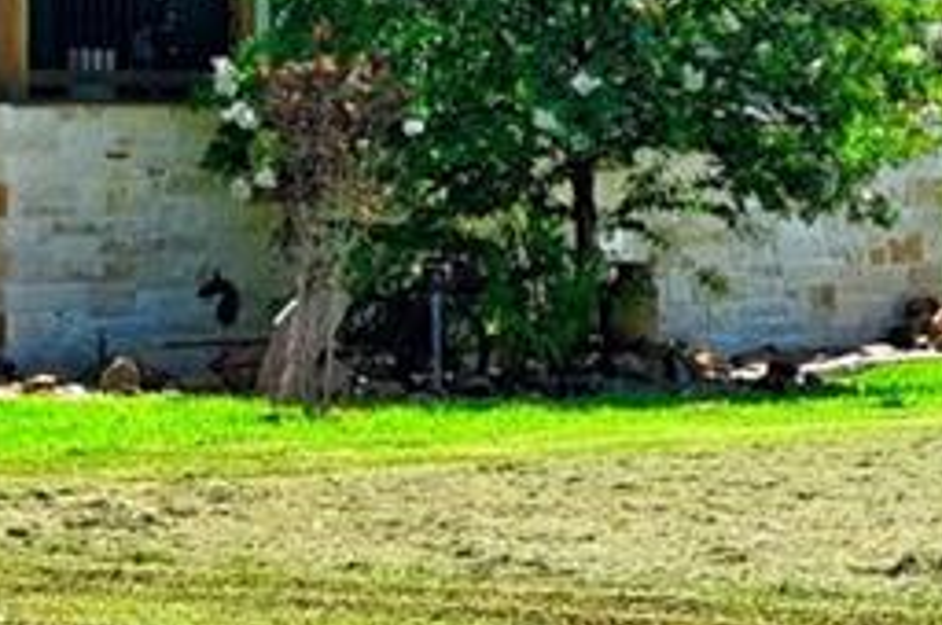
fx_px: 6272
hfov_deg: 8.3
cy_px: 368
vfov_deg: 5.7
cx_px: 1608
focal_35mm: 240
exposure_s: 1/800
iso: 400
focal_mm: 30
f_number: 8
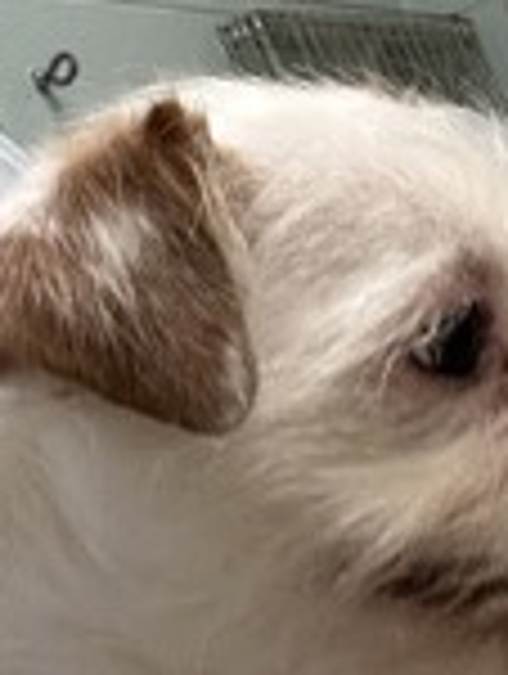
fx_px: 1639
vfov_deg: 23.2
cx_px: 470
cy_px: 324
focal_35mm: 84
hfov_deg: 17.3
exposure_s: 1/41
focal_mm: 2.69
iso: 80
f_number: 1.9
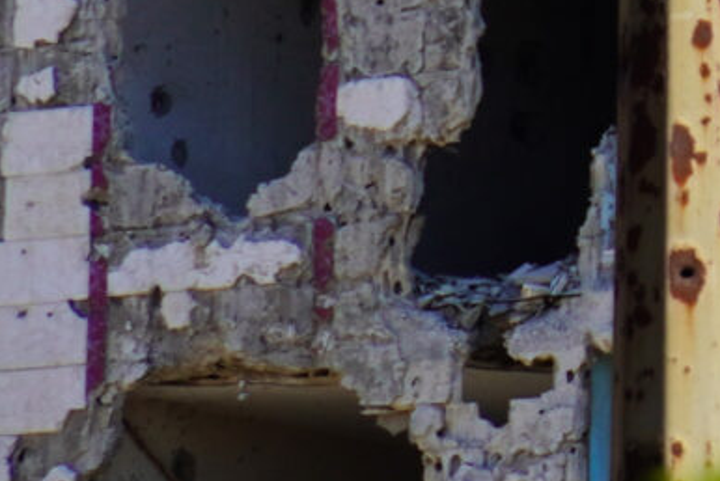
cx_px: 2251
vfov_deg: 1.0
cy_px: -847
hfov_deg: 1.5
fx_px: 26846
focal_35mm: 1341
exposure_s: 1/320
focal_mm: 135
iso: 100
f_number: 7.1
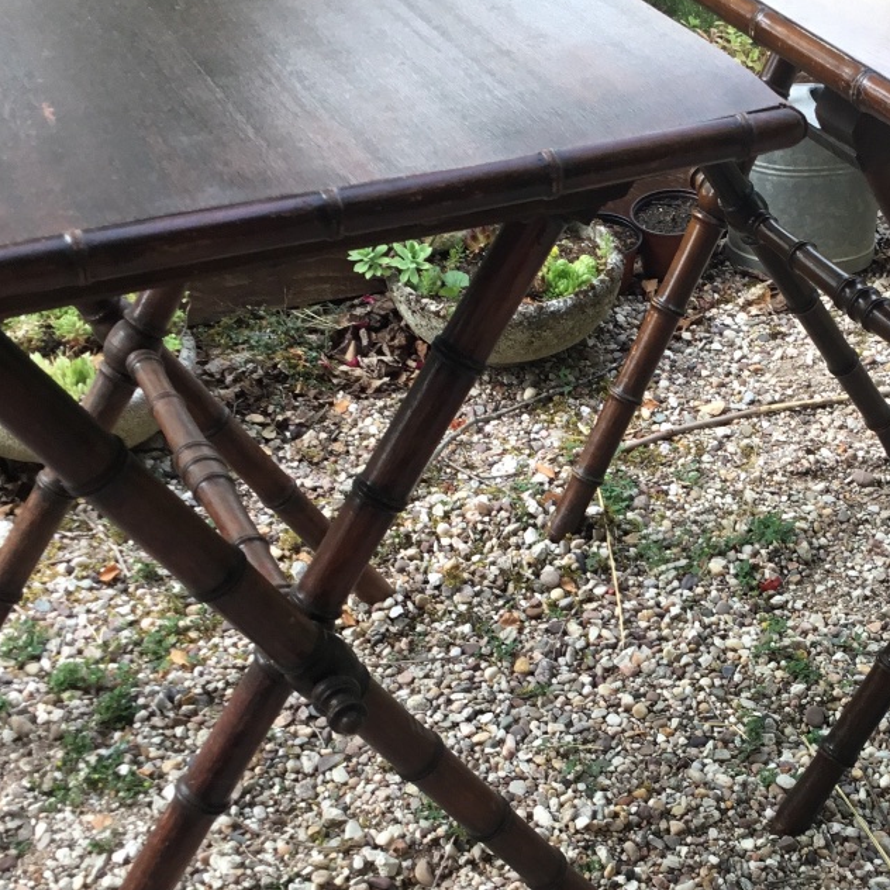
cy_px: 556
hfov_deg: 32.2
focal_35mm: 52
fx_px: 1513
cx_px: 662
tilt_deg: -39.5
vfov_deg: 32.6
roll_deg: -2.0
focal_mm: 3.3
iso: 25
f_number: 2.4
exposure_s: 1/100
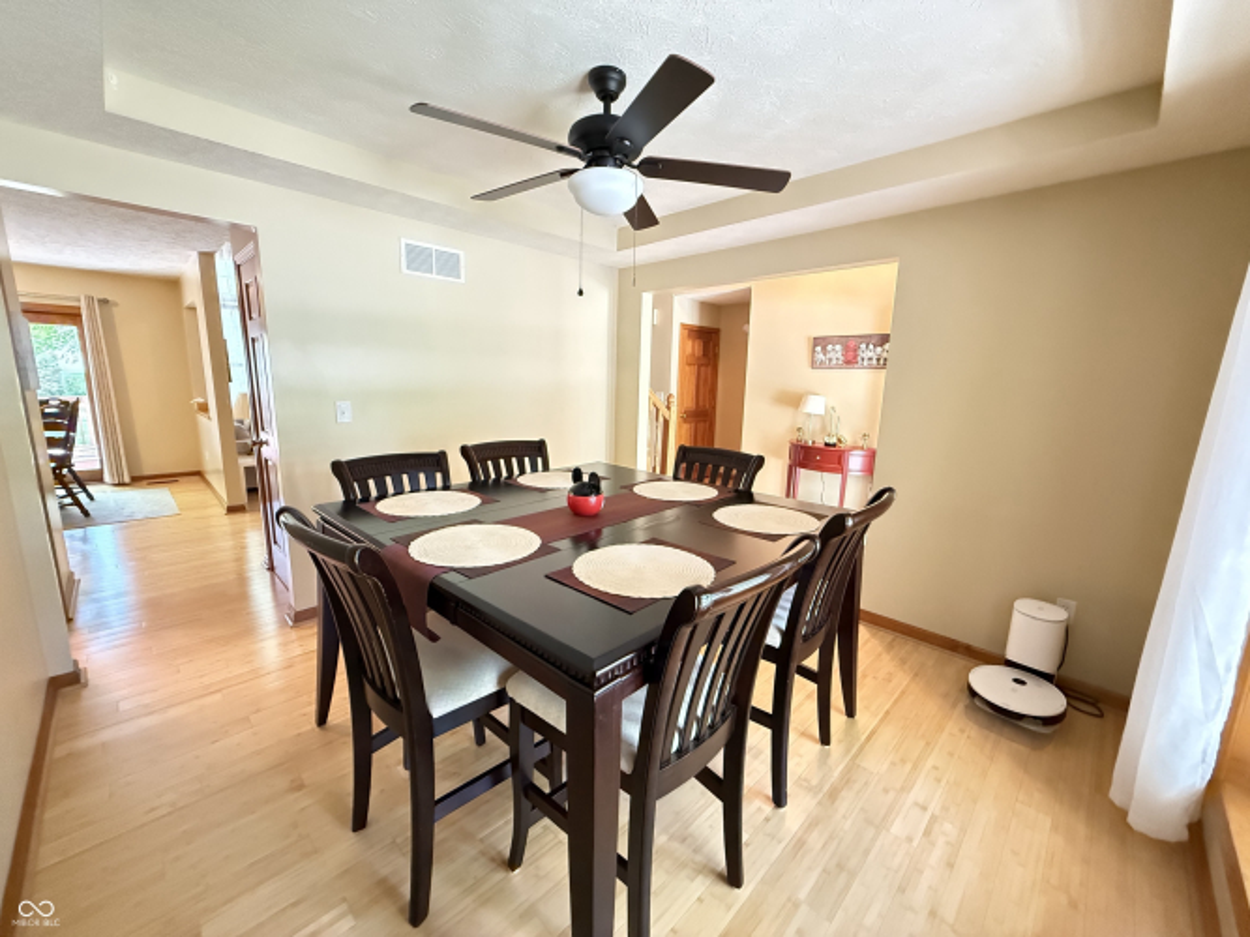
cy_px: 468
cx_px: 625
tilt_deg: -9.6
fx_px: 505
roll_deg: -1.6
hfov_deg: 102.1
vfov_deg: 85.7
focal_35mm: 14
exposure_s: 1/40
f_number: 2.2
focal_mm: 2.22
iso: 1250
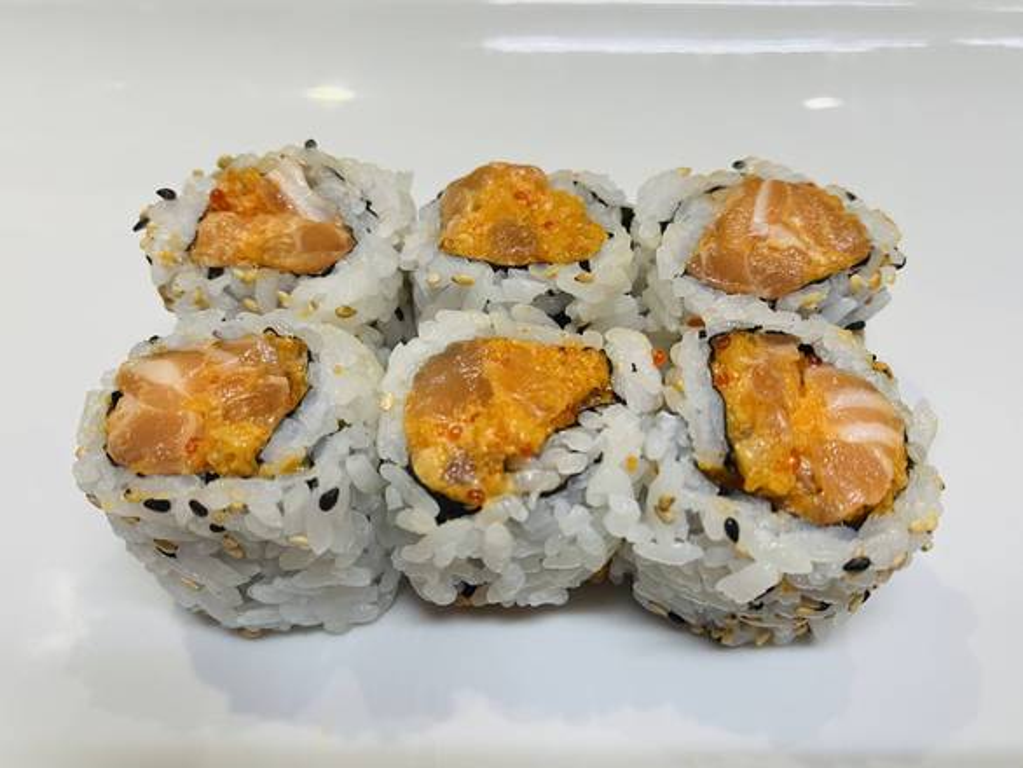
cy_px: 384
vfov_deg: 53.1
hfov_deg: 67.3
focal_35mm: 26
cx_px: 512
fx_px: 769
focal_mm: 5.1
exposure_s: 1/60
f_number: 1.6
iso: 80
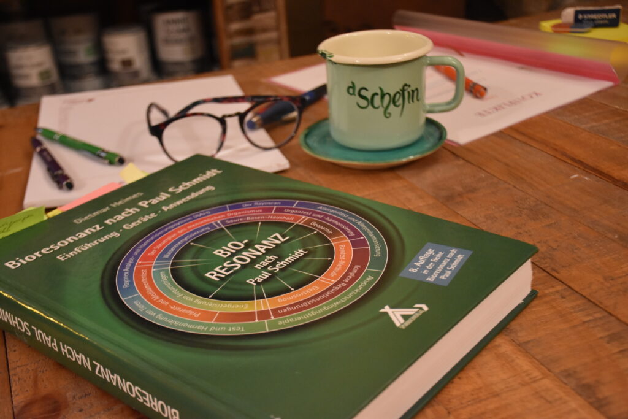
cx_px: 314
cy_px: 210
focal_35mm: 48
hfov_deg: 41.1
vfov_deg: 28.1
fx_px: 837
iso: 2800
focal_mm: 32
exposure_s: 1/60
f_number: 4
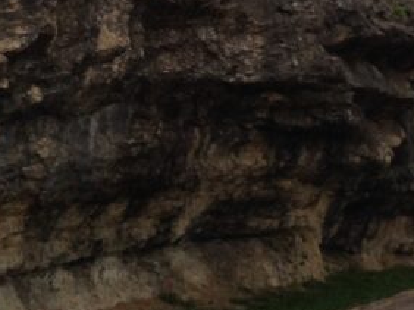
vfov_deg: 11.7
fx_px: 1434
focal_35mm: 120
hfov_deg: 16.4
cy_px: -173
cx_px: 173
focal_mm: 4.12
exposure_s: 1/134
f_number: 2.4
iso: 50
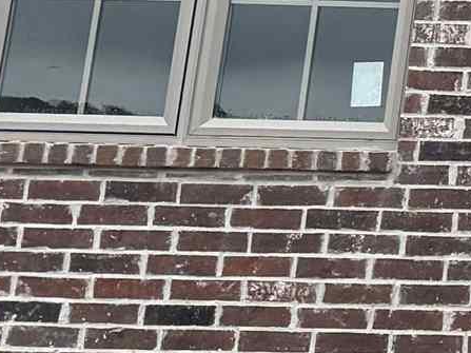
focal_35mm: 165
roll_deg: -1.9
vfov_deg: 8.6
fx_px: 2244
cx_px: 1505
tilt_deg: +12.6
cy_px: -288
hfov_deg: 9.1
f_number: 1.78
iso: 80
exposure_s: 1/2445
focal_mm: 6.76
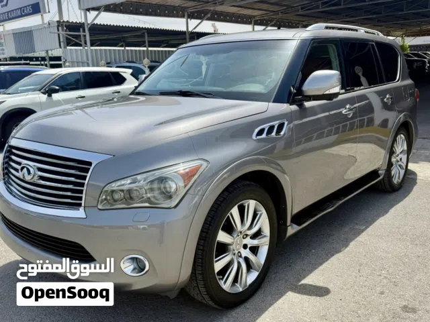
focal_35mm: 24
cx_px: 215
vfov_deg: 56.8
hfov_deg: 71.6
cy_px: 161
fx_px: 298
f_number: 1.78
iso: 80
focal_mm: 6.76
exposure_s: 1/3584
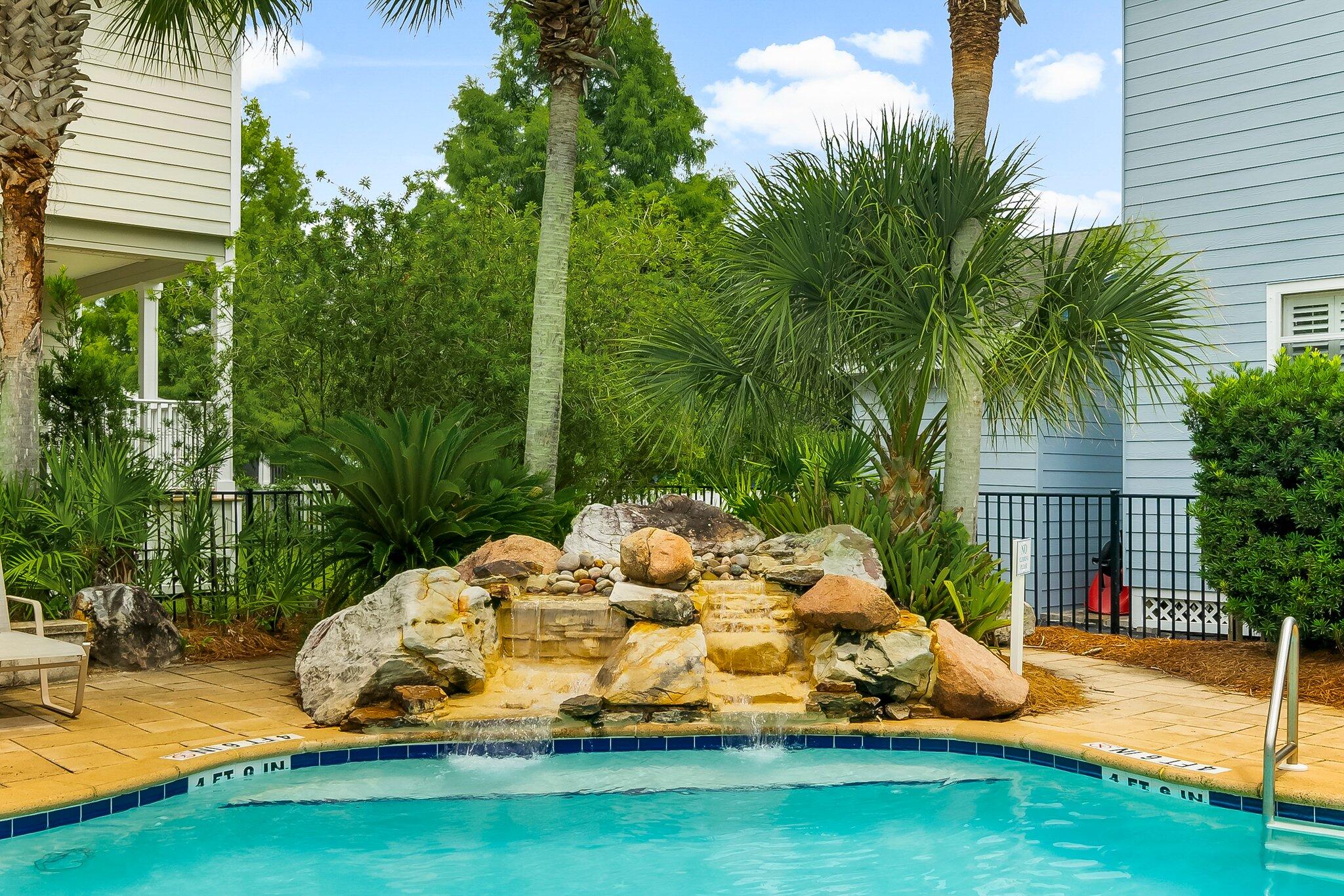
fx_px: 1344
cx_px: 672
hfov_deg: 53.1
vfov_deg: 36.9
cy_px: 448
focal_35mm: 36
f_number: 8
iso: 400
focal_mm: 24
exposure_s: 1/500
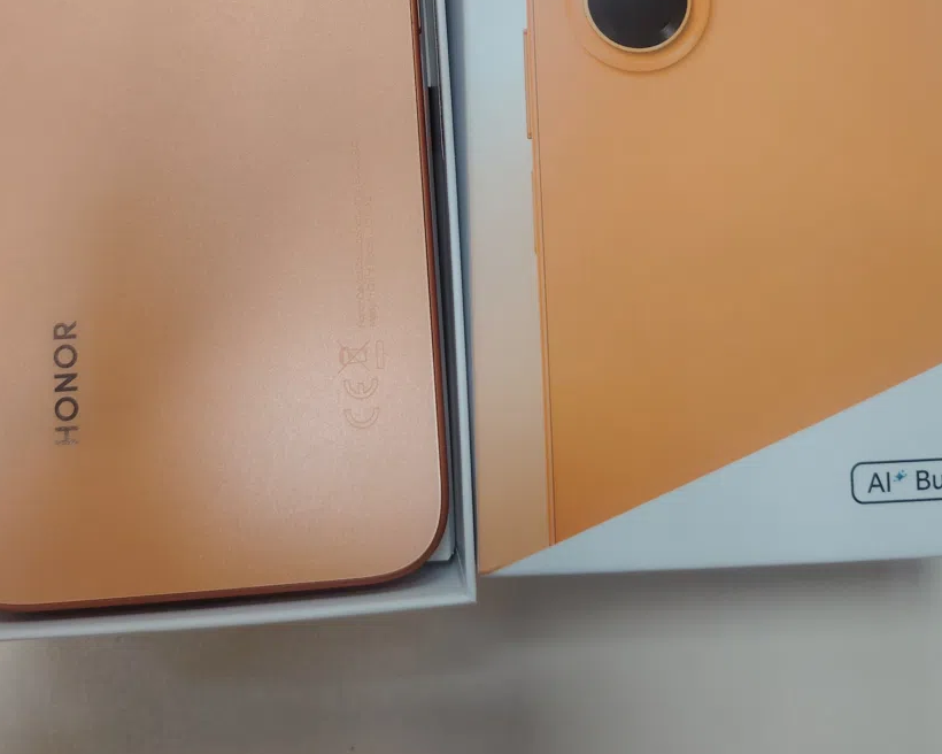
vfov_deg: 35.9
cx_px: 430
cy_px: 75
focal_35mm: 39
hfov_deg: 46.8
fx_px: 1087
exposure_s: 1/100
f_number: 1.75
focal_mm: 5.25
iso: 256
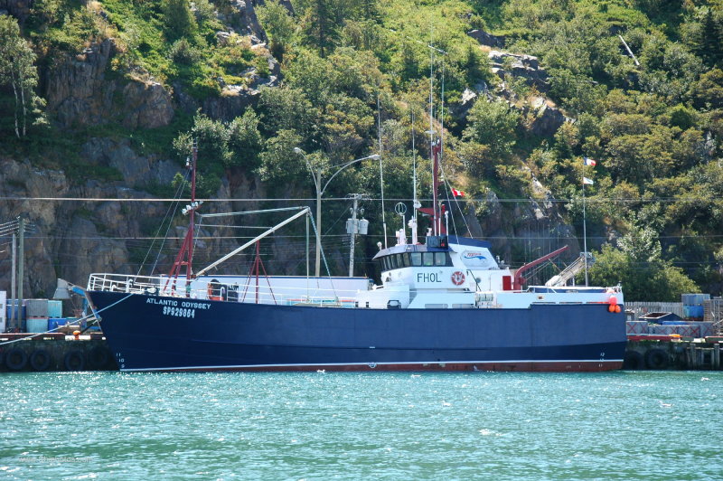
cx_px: 362
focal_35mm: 120
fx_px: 2408
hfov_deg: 17.1
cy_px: 240
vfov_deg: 11.4
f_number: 8
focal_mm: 80
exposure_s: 1/160
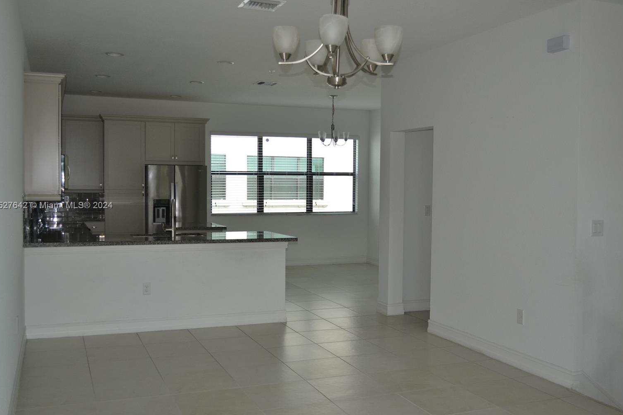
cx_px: 311
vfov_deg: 37.8
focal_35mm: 35
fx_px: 605
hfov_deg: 54.5
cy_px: 206
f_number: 4
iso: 250
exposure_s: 1/125
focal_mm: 22
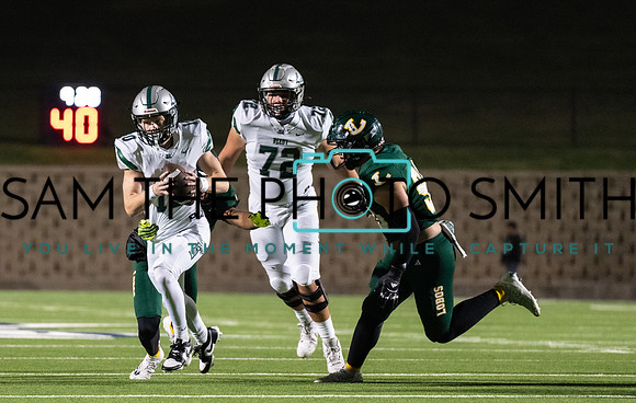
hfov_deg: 5.4
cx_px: 176
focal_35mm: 389
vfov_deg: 3.4
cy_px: 269
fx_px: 6777
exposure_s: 1/1250
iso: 4000
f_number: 2.8
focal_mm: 200
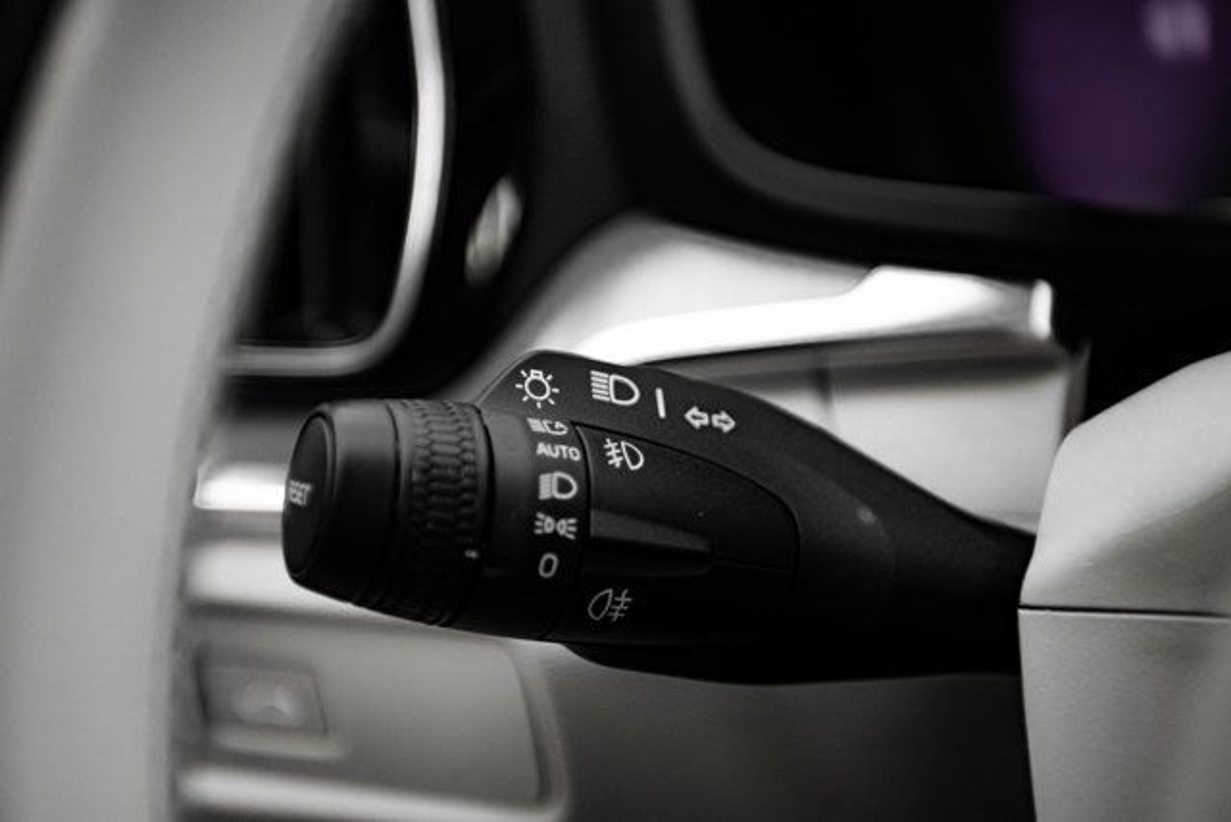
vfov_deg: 19.5
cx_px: 616
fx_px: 2394
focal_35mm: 70
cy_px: 411
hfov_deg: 28.8
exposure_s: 1/200
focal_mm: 70
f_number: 2.8
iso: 1250
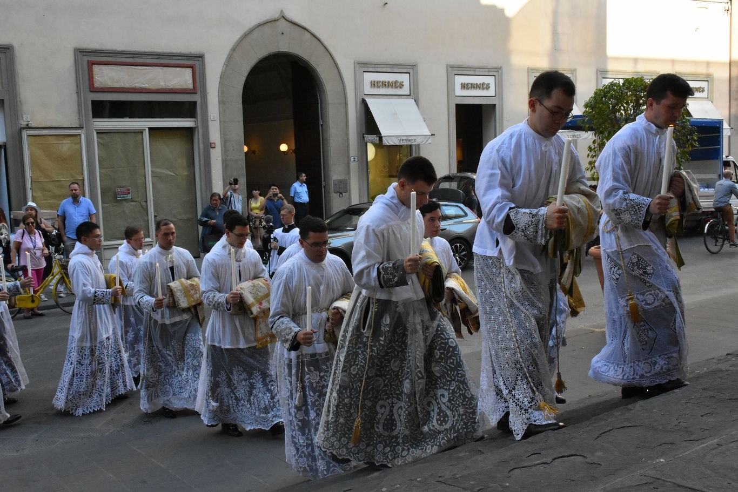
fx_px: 800
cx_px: 369
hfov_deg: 49.5
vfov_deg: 34.2
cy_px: 246
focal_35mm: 39
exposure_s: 1/800
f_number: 14
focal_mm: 26
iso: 4000
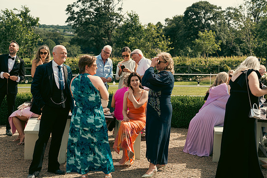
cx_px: 134
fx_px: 519
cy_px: 89
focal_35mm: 70
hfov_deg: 28.8
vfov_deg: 19.5
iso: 125
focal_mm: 70
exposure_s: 1/400
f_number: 5
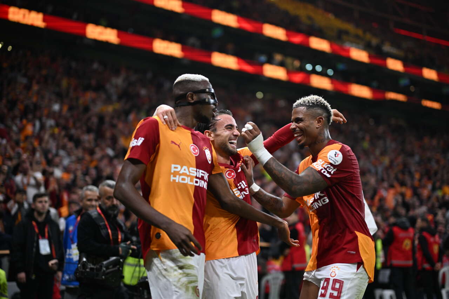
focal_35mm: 50
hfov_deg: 39.6
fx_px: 623
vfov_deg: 27.0
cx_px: 224
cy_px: 150
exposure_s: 1/2500
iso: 800
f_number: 1.2
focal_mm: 50
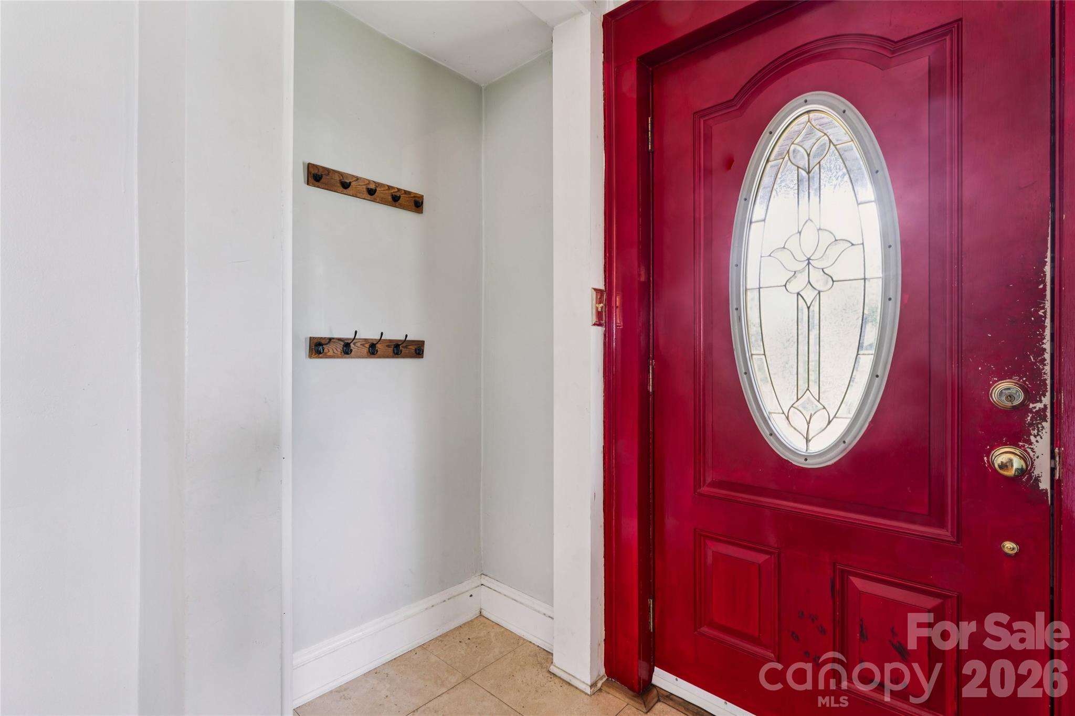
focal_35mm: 16
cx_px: 538
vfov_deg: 72.0
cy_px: 358
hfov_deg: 95.0
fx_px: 493
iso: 100
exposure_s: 3.2
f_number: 13
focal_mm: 16.5
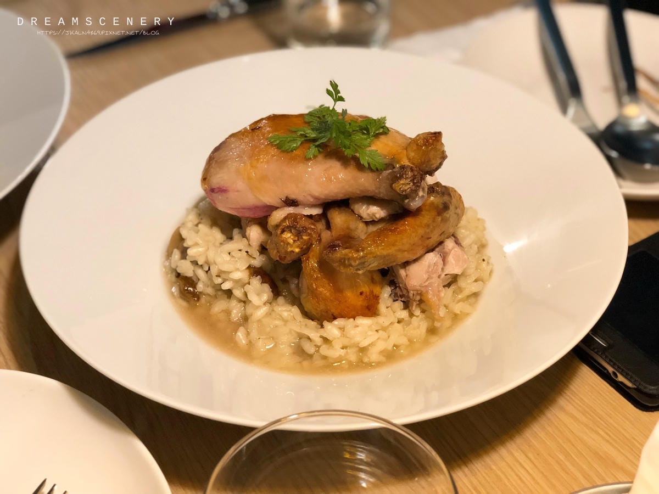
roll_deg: +0.6
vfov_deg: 25.7
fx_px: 1085
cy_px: 247
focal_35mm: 57
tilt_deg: -41.8
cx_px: 330
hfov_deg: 33.8
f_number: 2.8
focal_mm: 6.6
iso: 320
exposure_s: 1/60
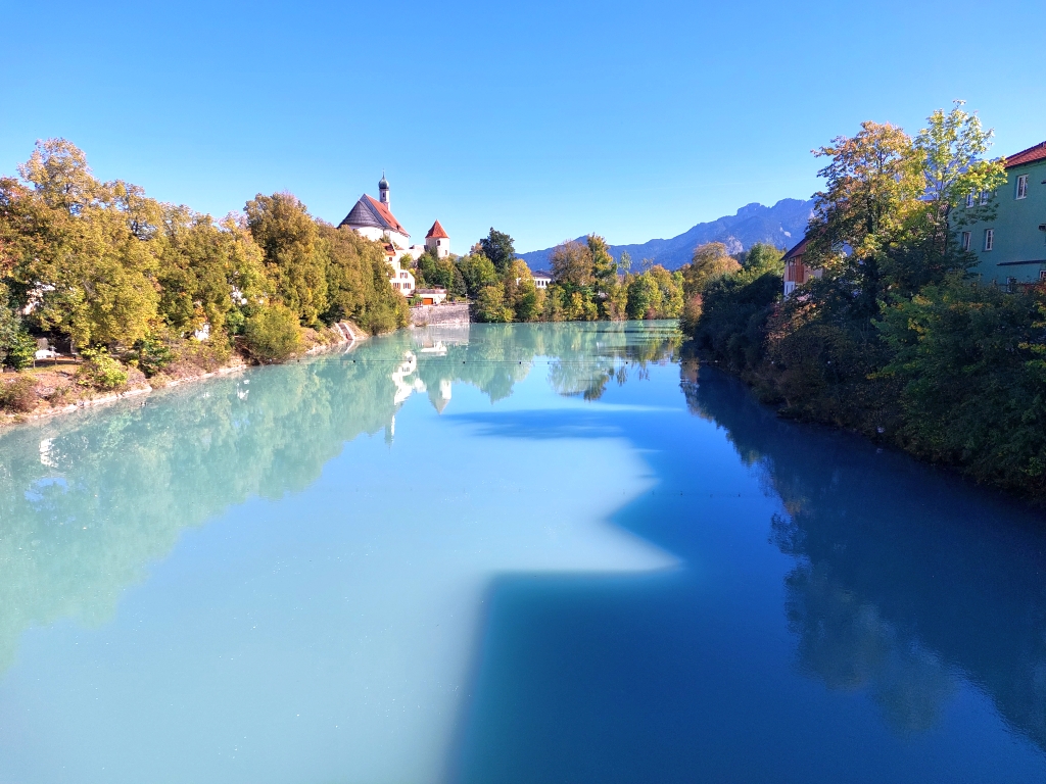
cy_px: 392
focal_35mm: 24
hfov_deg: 71.6
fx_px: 725
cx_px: 523
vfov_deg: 56.8
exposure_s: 1/783
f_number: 1.8
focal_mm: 5.23
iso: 25
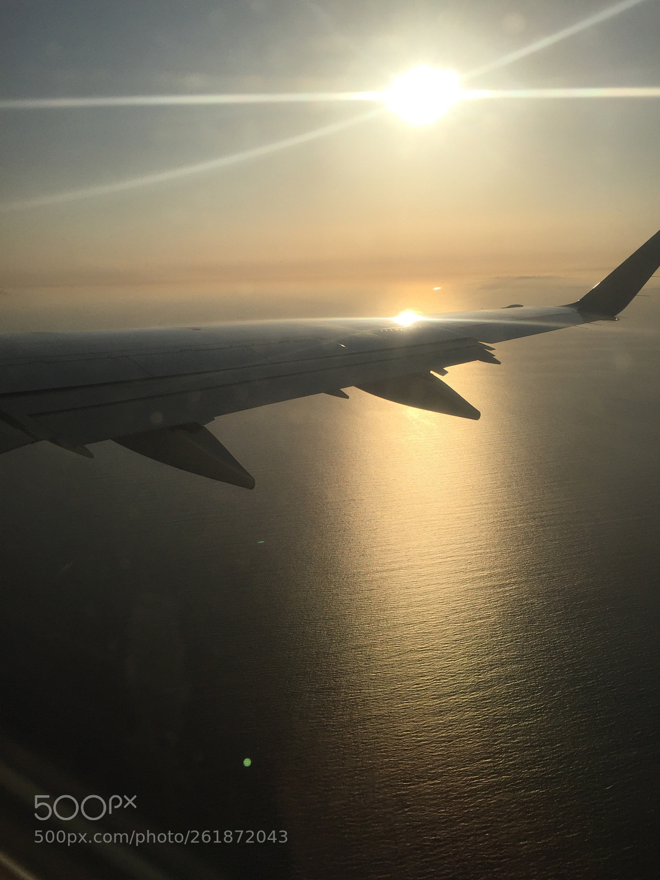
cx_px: 330
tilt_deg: -6.5
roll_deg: +2.7
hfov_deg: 48.2
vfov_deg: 61.7
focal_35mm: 29
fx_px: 737
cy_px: 440
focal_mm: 4.15
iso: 32
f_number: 2.2
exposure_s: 1/7937
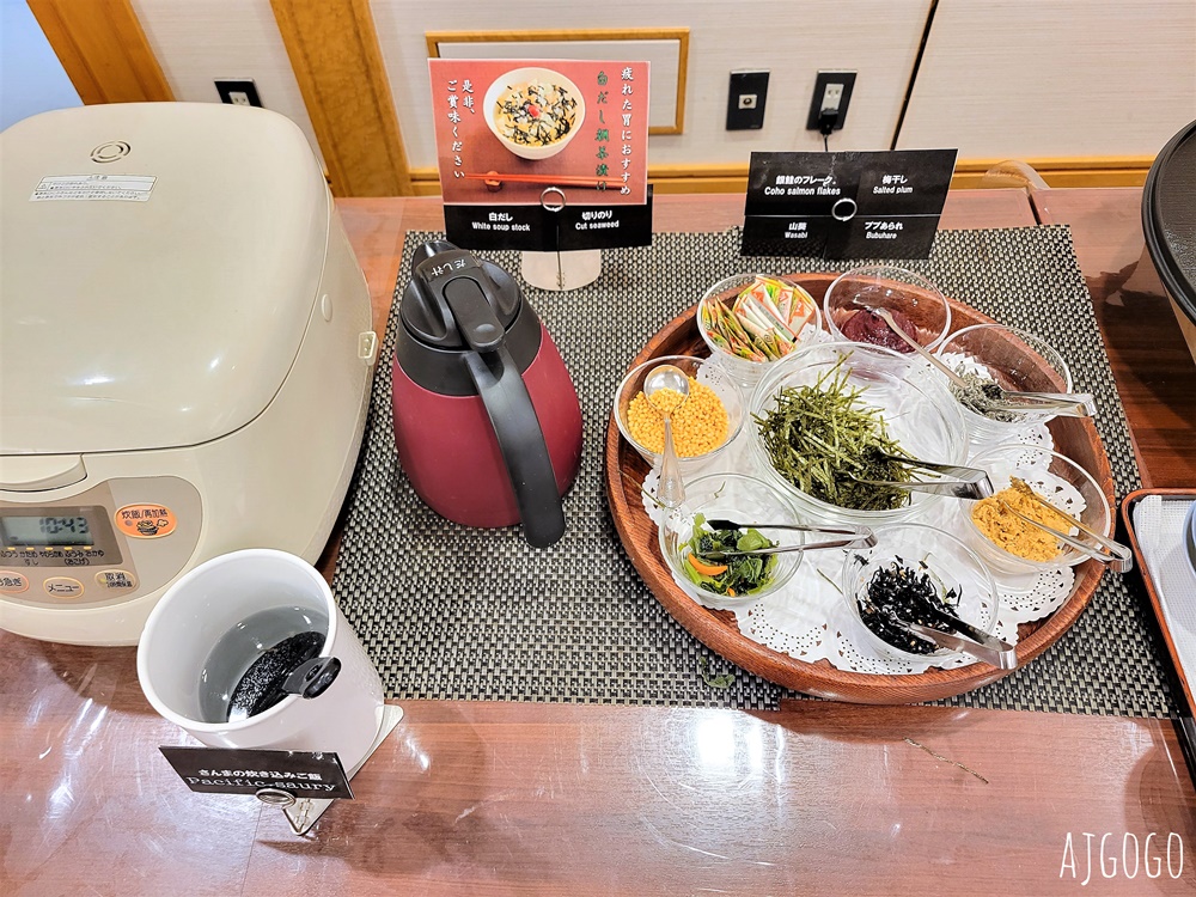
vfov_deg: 53.1
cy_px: 448
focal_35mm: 26
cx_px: 598
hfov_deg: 67.3
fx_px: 898
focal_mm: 5.4
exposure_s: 1/50
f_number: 1.8
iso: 320
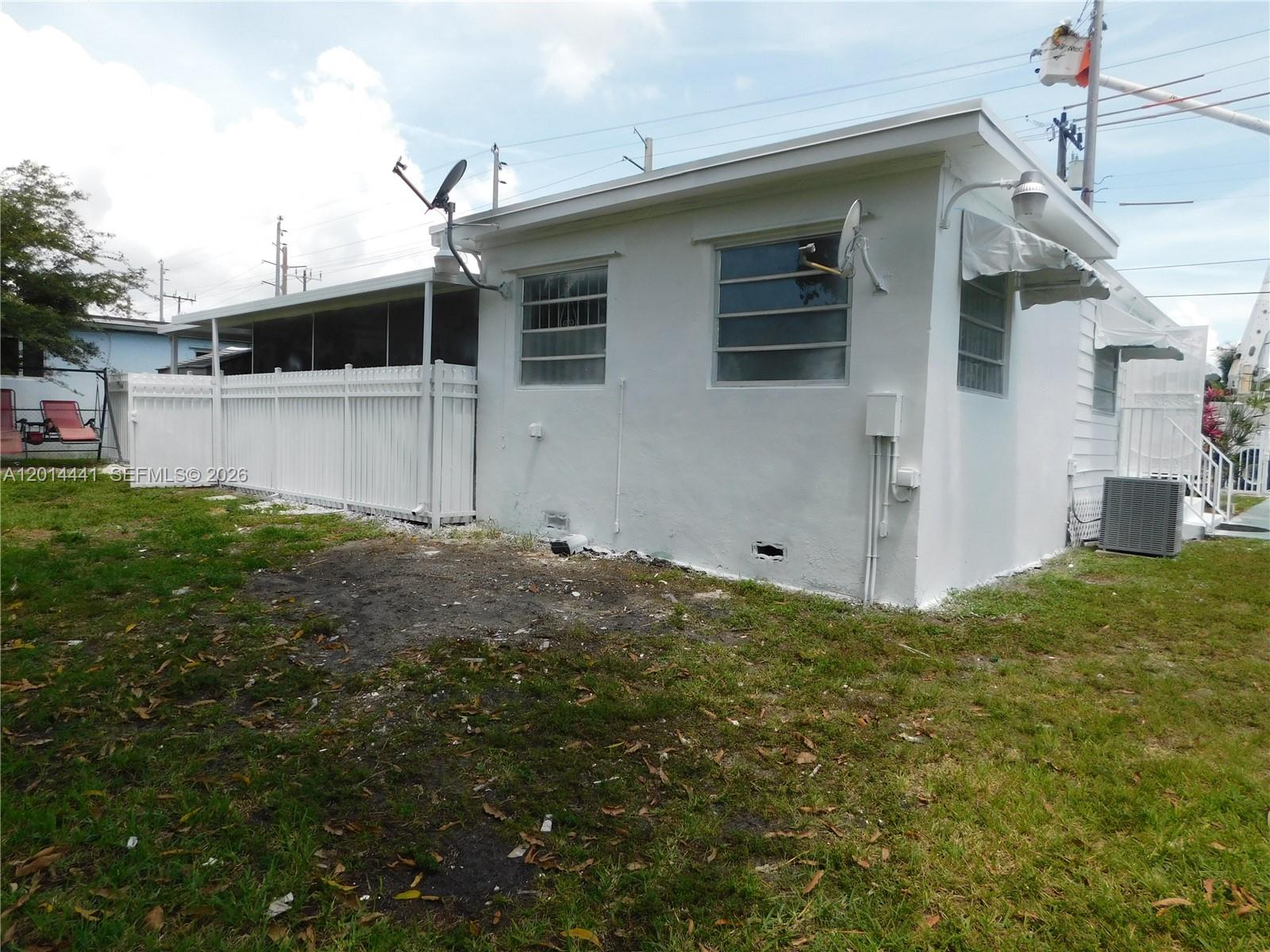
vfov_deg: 58.9
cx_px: 635
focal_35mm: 23
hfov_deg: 73.9
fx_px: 844
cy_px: 476
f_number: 3
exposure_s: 1/1000
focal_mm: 4
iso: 125
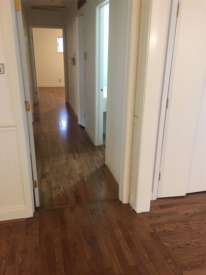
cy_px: 138
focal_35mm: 29
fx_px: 230
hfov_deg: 48.2
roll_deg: -1.2
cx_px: 103
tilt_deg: -18.5
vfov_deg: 61.7
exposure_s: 1/20
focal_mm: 4.15
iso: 250
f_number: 2.2
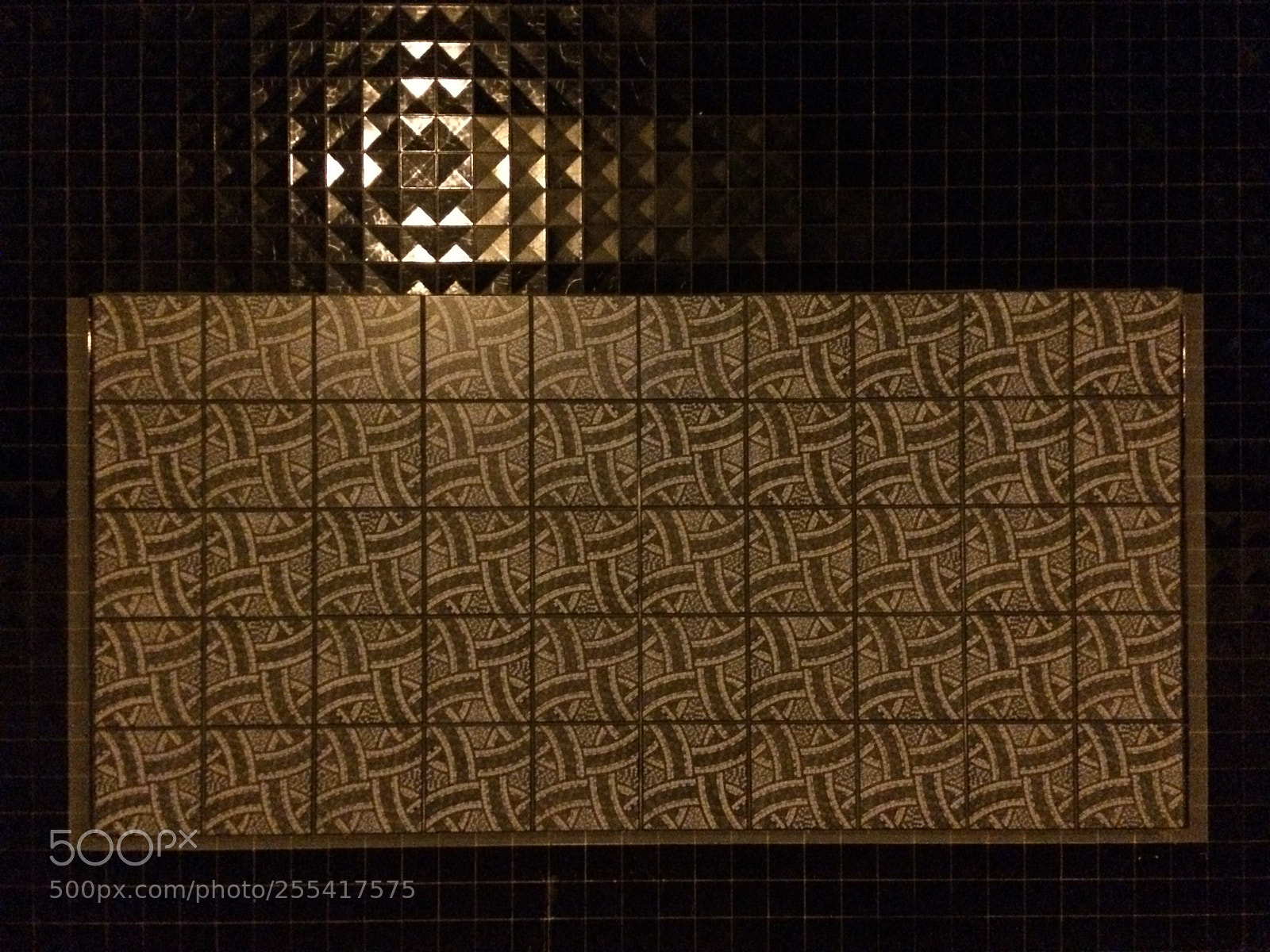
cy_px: 476
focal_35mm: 29
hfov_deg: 61.7
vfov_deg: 48.2
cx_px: 635
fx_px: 1064
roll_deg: +1.0
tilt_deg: +0.6
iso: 2000
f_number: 2.2
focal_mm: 4.15
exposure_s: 1/15
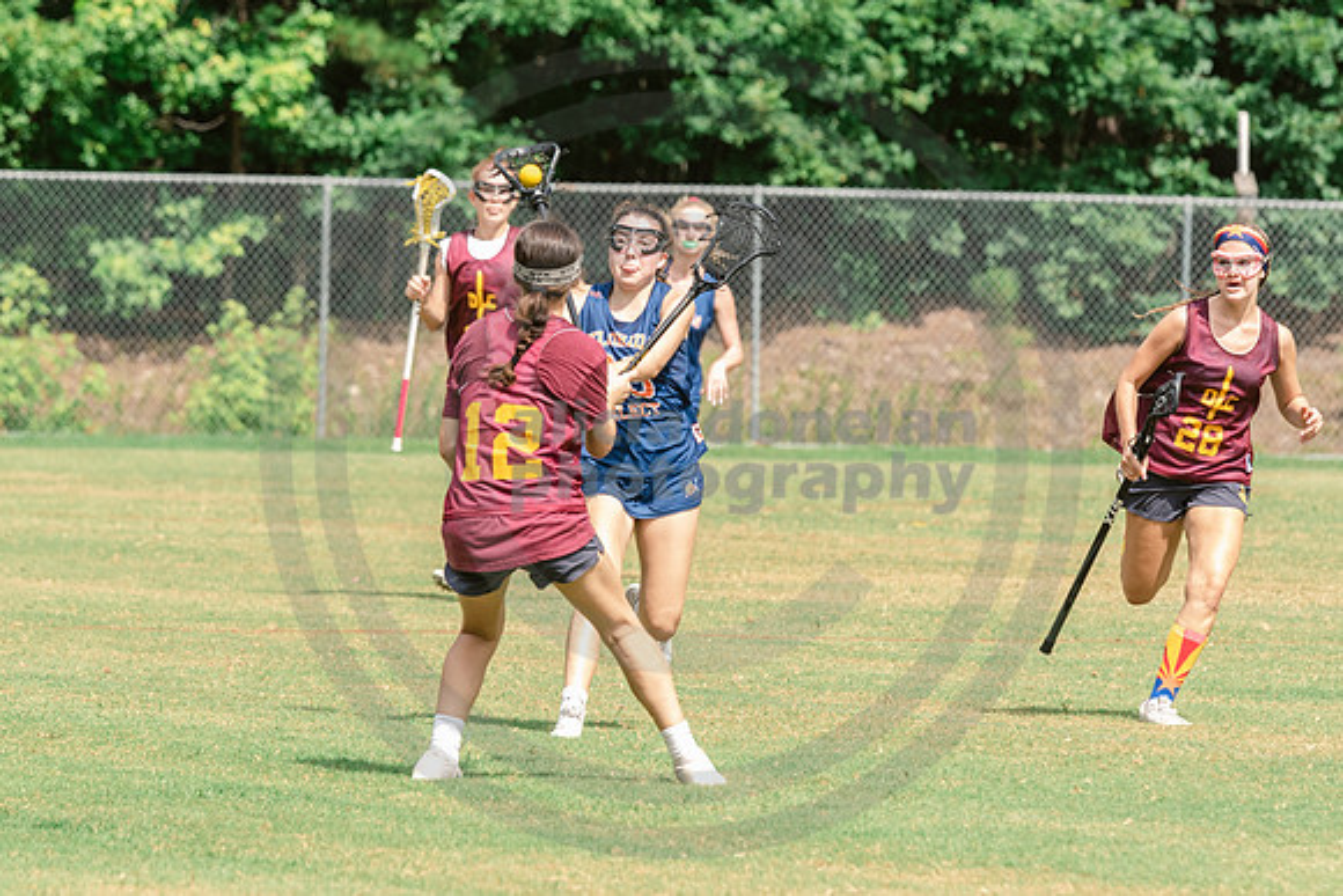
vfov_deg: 3.7
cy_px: 460
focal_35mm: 375
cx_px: 509
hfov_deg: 5.5
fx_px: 13990
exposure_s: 1/1250
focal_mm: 200
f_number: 4.5
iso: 250
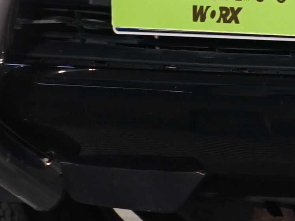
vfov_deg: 2.8
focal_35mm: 539
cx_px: 747
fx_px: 4594
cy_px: -156
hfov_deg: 3.6
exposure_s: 1/25
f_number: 5.6
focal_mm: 70
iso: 400
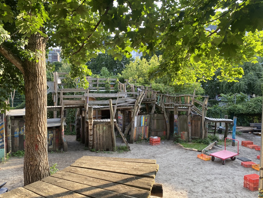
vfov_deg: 53.1
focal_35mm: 26
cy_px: 99
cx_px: 132
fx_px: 198
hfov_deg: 67.3
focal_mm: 4.25
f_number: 1.8
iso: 32
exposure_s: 1/122
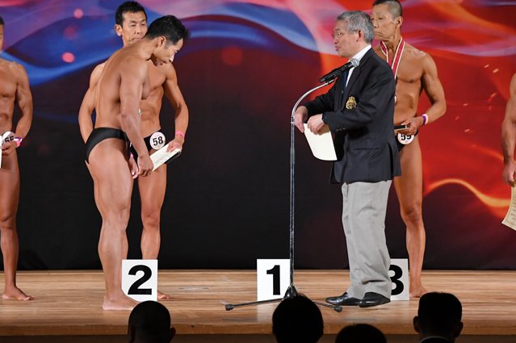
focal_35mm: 245
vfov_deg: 5.6
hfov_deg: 8.4
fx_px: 3509
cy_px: 148
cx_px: 236
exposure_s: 1/400
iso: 3200
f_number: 5.6
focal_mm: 135
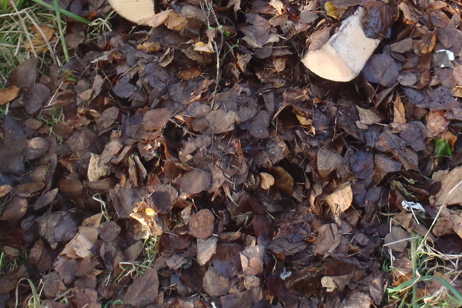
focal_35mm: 62
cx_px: 329
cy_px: -21
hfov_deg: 32.0
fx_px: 795
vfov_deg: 20.9
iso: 125
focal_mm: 5
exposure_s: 1/30
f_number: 3.9
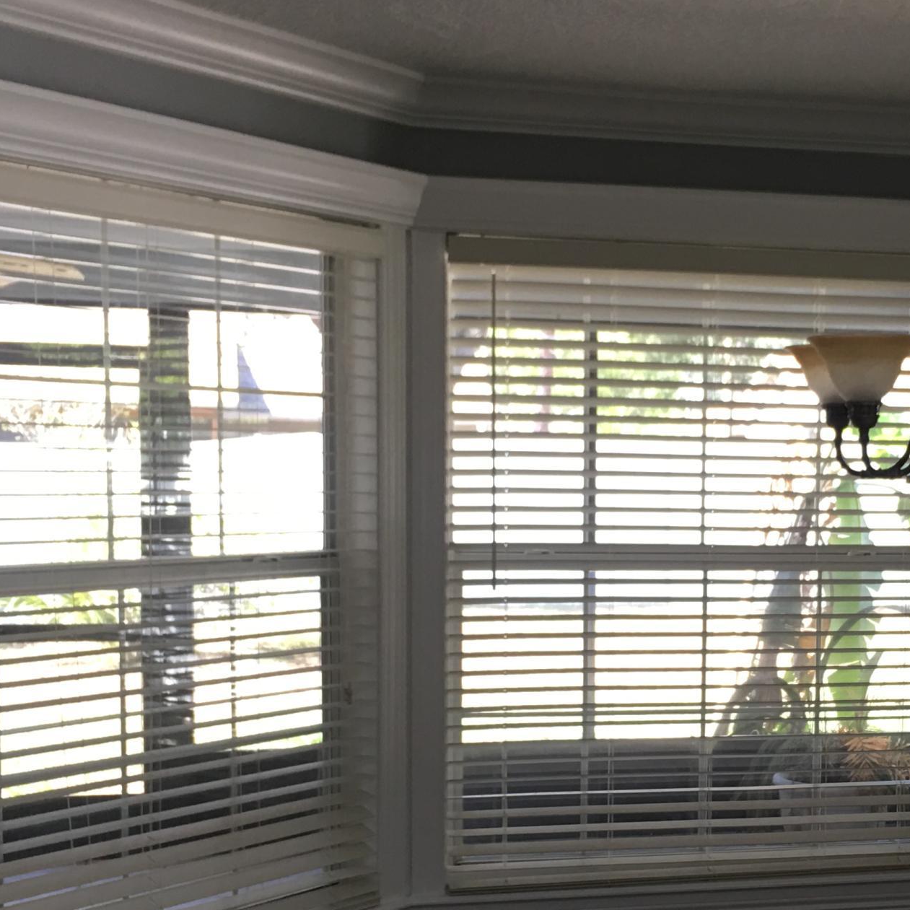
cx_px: 745
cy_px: 648
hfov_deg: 27.5
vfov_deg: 27.9
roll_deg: -0.8
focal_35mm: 61
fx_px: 1814
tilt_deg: -4.4
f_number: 2.2
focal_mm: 4.15
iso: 25
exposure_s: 1/30
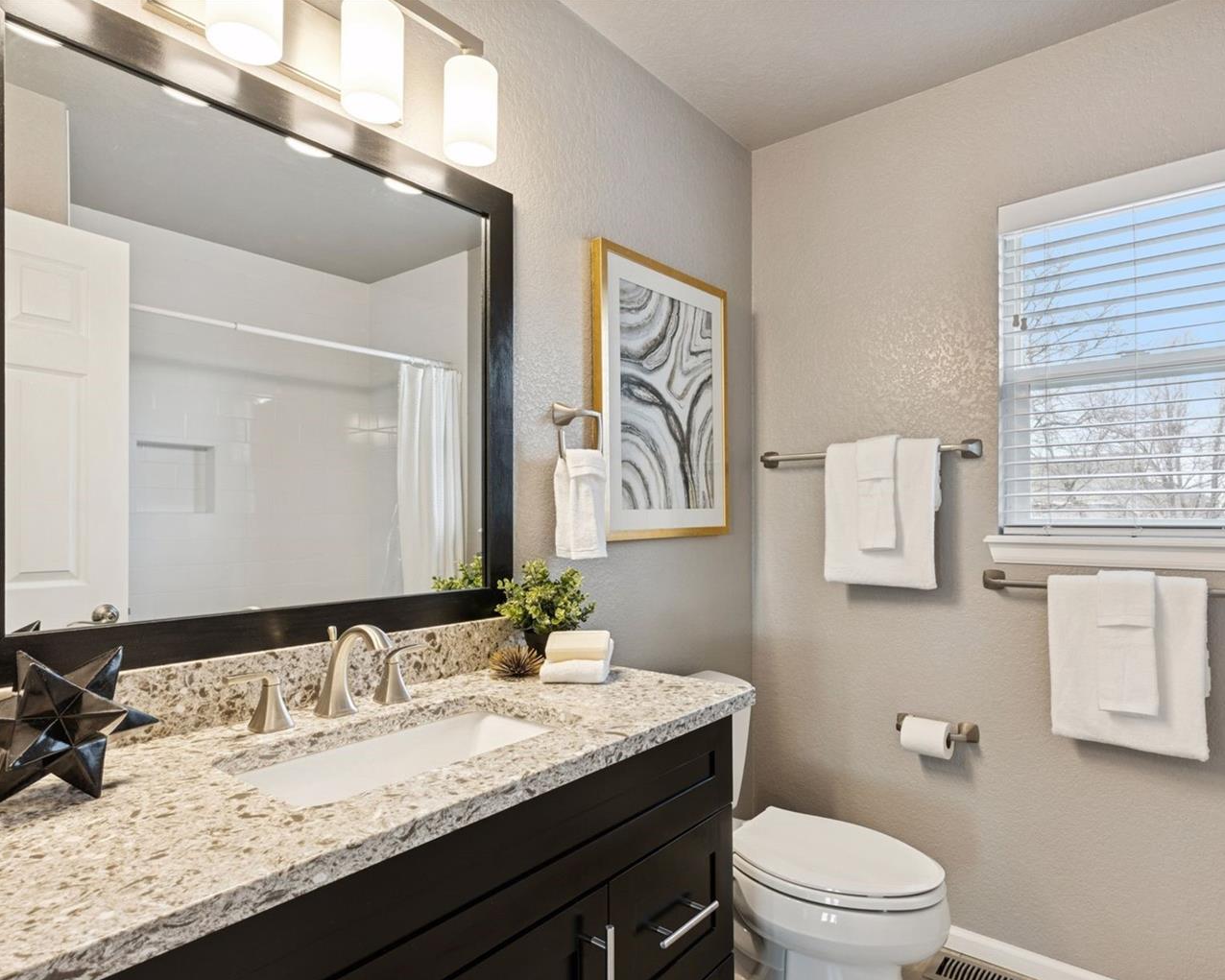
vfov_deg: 68.1
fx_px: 725
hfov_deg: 80.4
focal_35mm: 20
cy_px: 510
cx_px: 628
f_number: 9
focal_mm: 17
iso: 400
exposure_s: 1/15
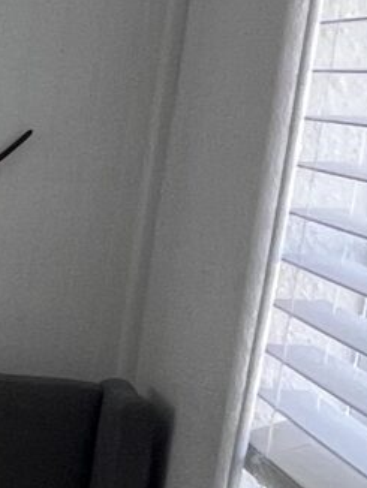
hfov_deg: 8.4
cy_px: 358
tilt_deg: -10.6
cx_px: -1049
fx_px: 1440
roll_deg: +0.0
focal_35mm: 102
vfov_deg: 19.1
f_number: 1.8
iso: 125
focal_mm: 1.57
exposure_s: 1/99
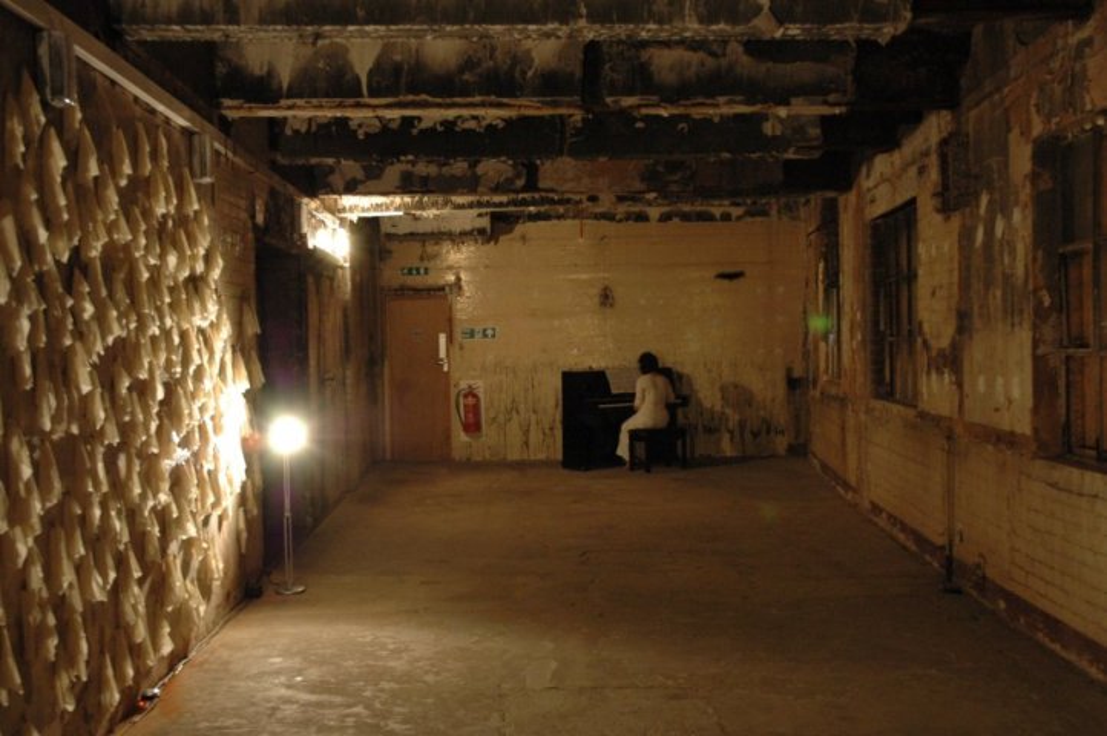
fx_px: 1244
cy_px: 368
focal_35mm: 40
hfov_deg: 48.0
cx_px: 554
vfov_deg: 33.0
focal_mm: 27
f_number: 4.5
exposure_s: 1/6
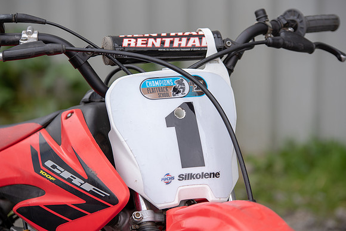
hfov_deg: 14.7
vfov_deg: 9.8
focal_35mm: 140
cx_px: 173
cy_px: 116
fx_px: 1346
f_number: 4
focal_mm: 140
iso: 100
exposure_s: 1/160
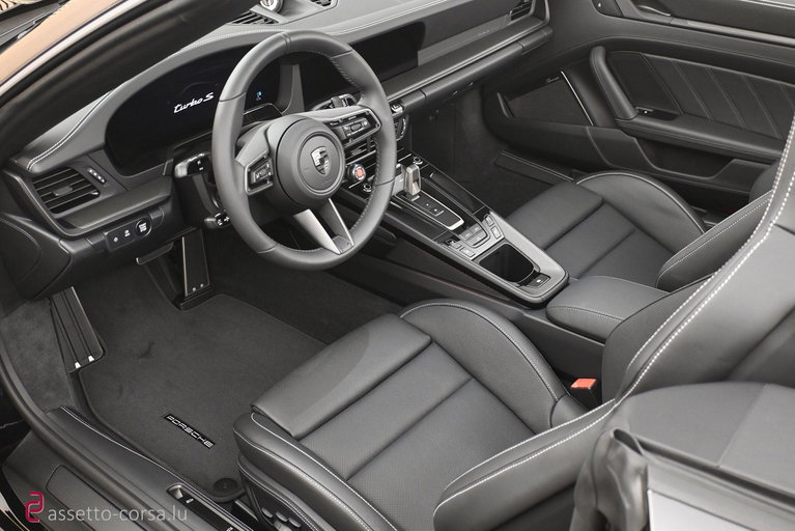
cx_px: 398
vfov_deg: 33.6
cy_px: 266
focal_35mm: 40
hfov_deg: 48.7
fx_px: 878
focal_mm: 26.5
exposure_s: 1/25
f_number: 4.5
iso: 2000
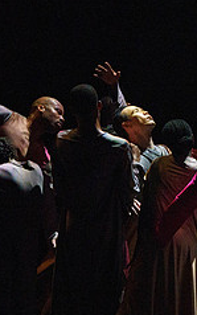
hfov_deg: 1.7
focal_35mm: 784
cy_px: 106
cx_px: 199
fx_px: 6727
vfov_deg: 2.7
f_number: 5.6
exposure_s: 1/250
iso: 6400
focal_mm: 262
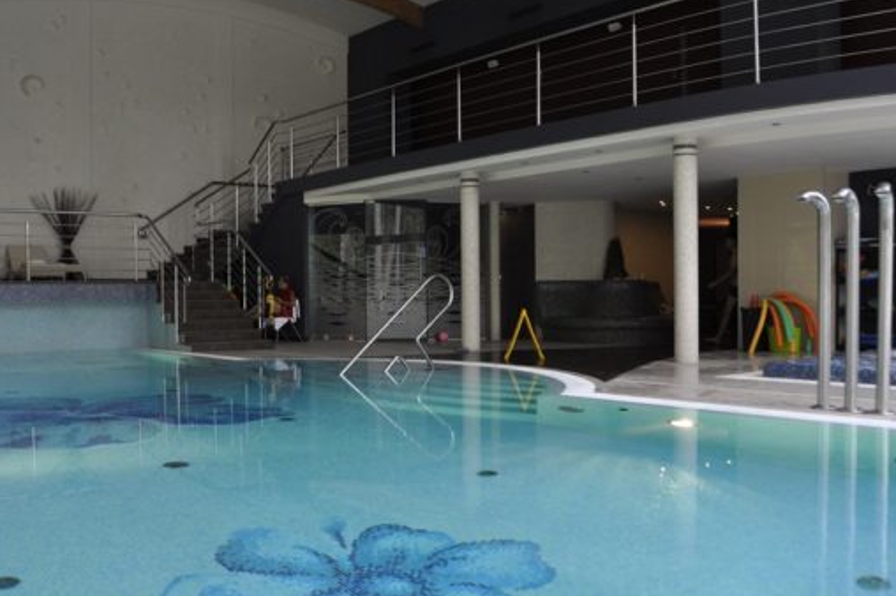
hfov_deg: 55.8
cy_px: 336
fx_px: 846
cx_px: 420
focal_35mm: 34
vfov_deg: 38.8
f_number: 4
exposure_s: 1/60
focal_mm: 18
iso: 640
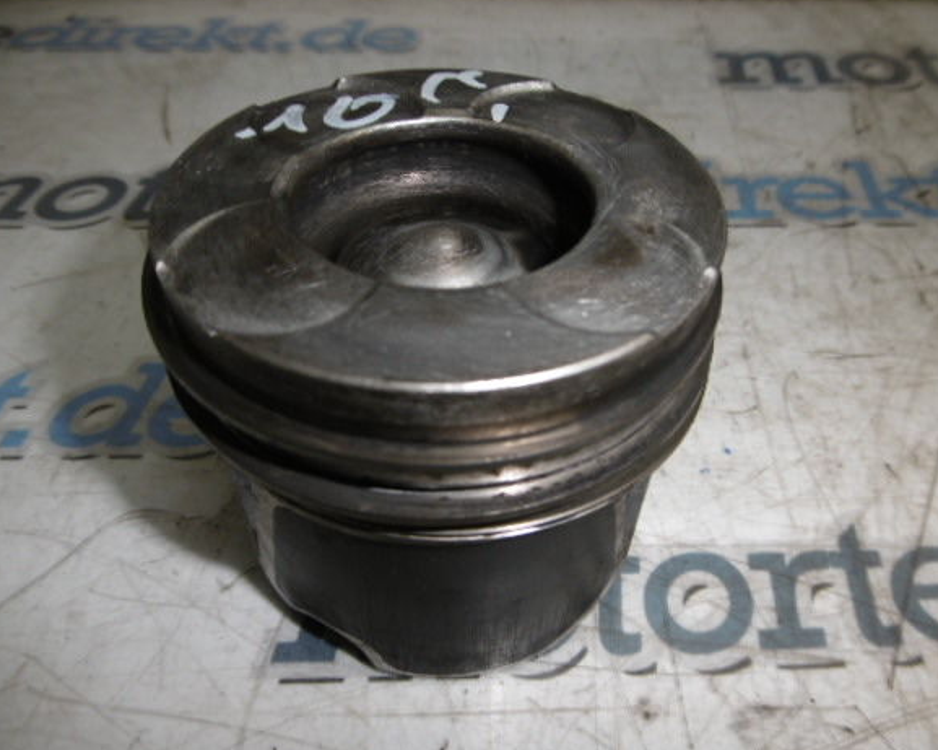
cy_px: 379
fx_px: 721
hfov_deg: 66.1
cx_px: 478
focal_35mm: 26
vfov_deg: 54.9
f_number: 7.8
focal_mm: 4.3
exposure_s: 1/60
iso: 100
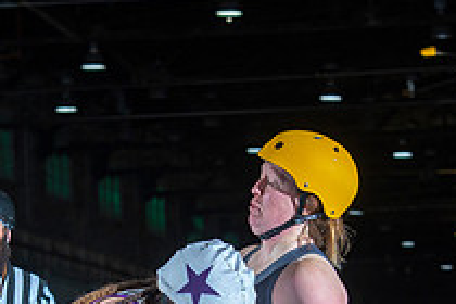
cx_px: 143
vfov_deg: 5.0
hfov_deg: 7.5
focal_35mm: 276
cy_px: 414
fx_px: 3496
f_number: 7.1
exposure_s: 1/160
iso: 800
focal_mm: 100
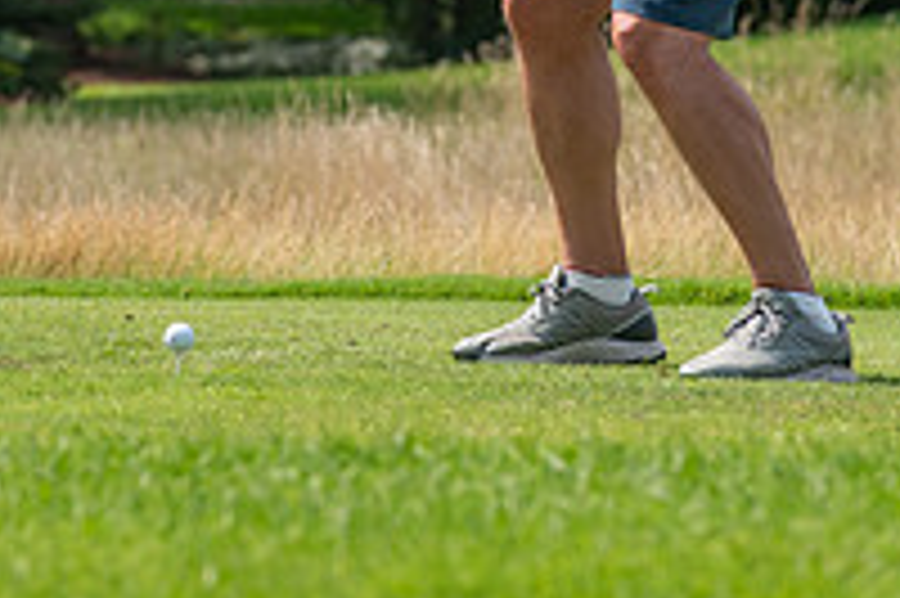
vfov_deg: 2.4
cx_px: 184
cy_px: -241
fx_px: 14488
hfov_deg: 3.6
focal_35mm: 580
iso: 250
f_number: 5
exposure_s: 1/2000
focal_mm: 200
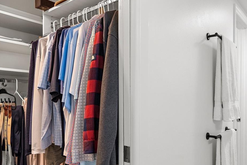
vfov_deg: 42.0
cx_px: 124
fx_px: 213
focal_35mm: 31
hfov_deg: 60.3
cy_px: 101
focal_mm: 18
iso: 400
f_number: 7.1
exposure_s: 1/8
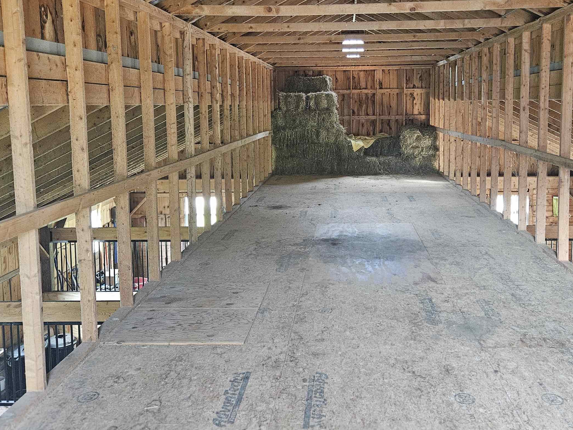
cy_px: 153
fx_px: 563
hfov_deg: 53.8
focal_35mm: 34
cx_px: 325
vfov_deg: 41.4
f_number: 1.8
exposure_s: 1/60
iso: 640
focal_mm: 5.4
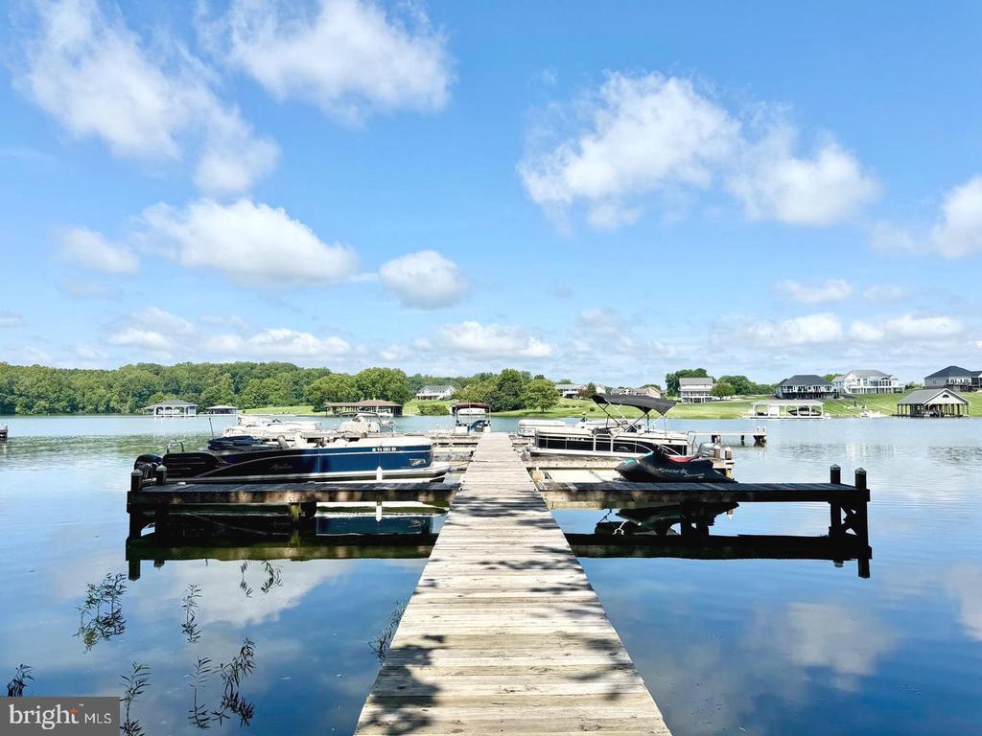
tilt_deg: +3.4
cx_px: 491
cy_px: 368
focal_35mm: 24
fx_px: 681
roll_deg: +0.4
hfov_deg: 71.6
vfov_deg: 56.8
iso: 80
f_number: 1.78
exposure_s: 1/5348
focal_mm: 6.76
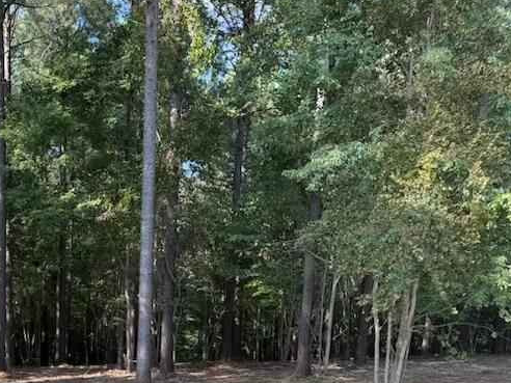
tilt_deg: -8.3
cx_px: 107
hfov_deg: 36.9
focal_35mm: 50
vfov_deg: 27.3
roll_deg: -1.2
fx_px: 738
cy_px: 392
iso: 80
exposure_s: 1/412
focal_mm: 6.76
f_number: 1.78
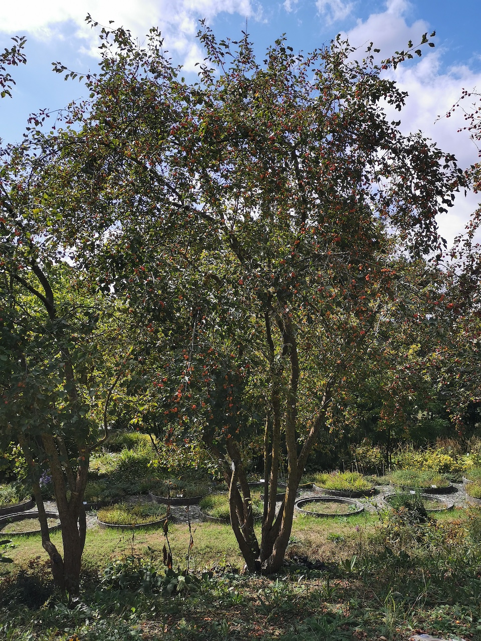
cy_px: 320
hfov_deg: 46.8
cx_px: 240
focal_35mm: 30
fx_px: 556
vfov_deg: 60.0
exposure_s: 1/3344
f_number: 1.8
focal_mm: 5.58
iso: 50
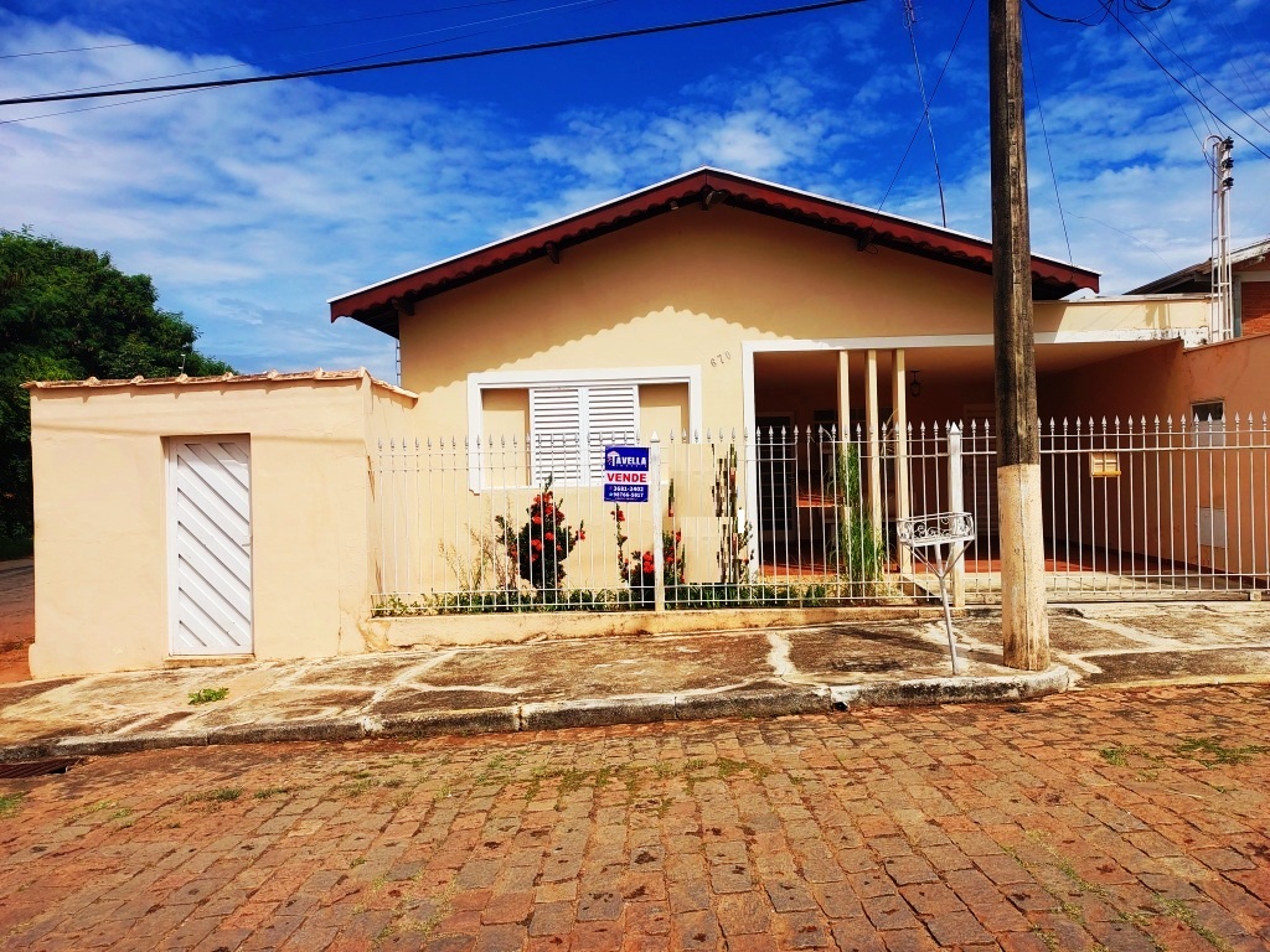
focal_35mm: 28
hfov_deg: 63.4
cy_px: 476
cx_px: 635
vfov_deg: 49.7
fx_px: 1027
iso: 20
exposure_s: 1/2000
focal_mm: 5.32
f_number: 1.8
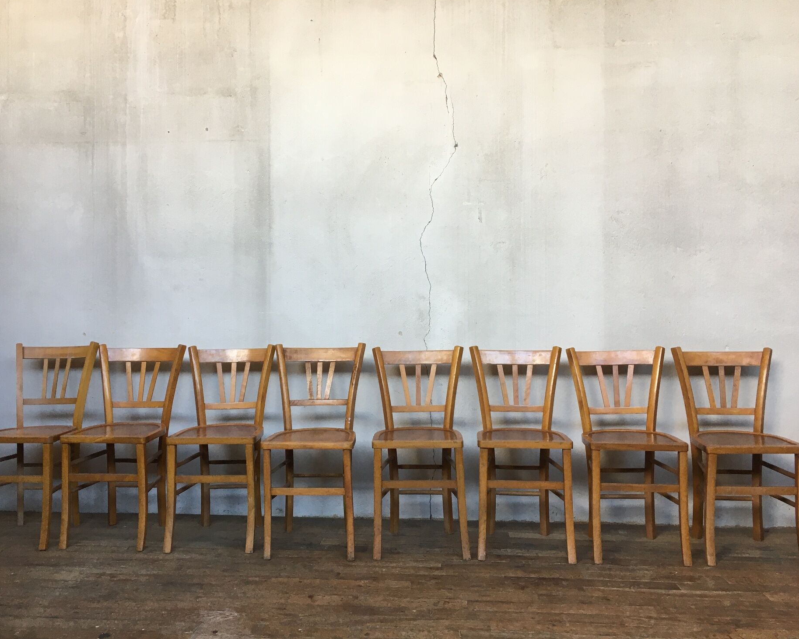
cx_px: 381
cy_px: 312
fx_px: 733
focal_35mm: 31
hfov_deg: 57.2
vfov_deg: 47.1
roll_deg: +0.2
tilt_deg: -0.7
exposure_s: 1/33
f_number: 2.2
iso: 40
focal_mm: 4.15
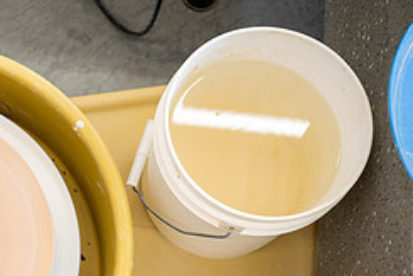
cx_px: -37
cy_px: 314
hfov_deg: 26.3
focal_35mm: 71
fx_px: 815
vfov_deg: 18.4
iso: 400
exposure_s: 1/50
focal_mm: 30
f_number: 4
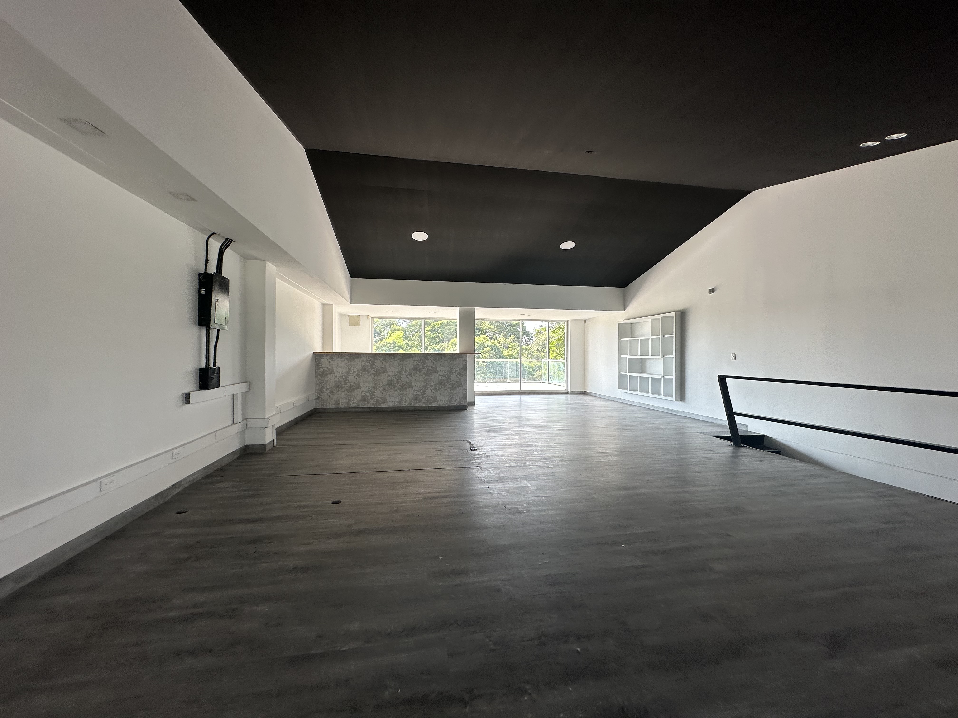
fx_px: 387
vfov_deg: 85.7
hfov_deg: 102.1
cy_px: 359
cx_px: 479
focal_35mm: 14
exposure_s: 1/105
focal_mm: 2.22
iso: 40
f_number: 2.2
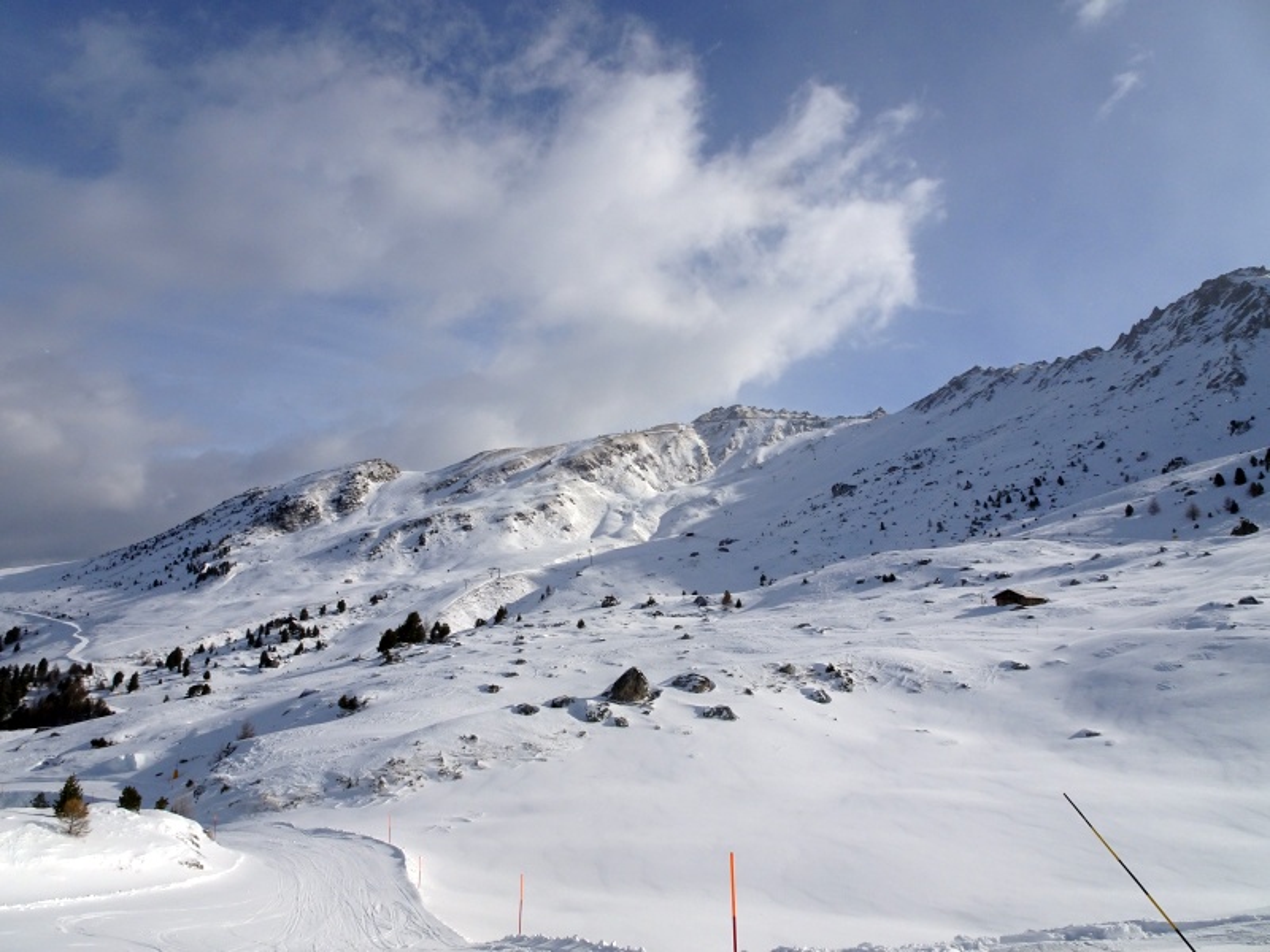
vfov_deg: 56.8
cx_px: 635
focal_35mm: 24
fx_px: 881
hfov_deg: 71.6
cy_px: 476
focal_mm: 4.1
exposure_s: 1/2000
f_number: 4
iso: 80
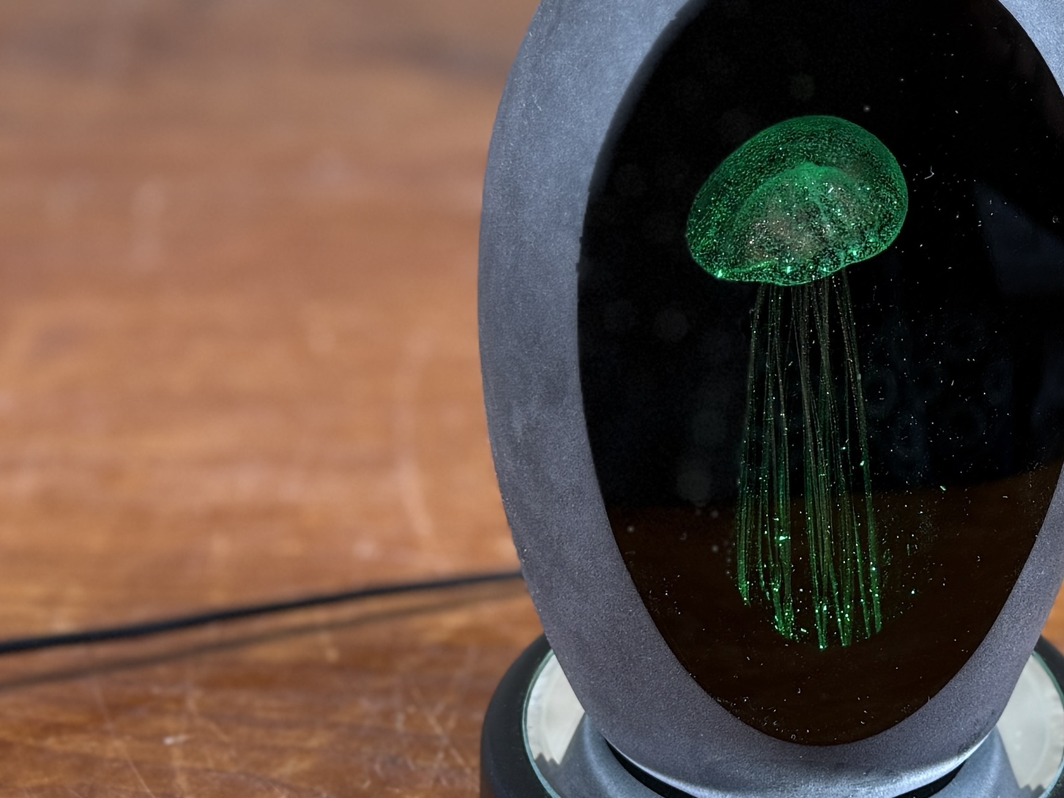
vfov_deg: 35.1
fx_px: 1260
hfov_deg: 44.8
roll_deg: -0.8
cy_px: 413
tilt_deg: -24.8
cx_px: 746
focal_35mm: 41
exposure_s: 1/120
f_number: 1.78
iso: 100
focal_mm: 6.76
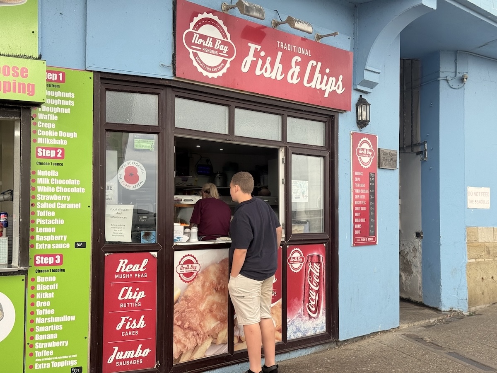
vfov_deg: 30.3
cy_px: 186
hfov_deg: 39.7
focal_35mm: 48
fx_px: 689
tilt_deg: +3.6
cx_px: 248
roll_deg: -0.3
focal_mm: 6.76
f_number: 1.78
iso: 64
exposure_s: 1/719
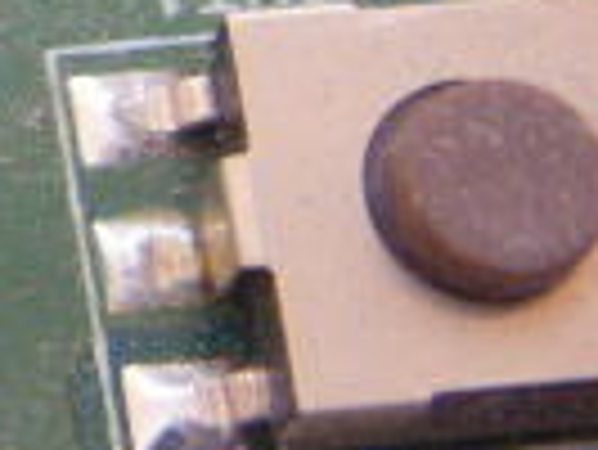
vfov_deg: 7.9
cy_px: 14
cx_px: -791
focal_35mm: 187
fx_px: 3233
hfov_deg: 9.5
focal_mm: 6.6
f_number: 3.5
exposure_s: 1/10
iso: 63
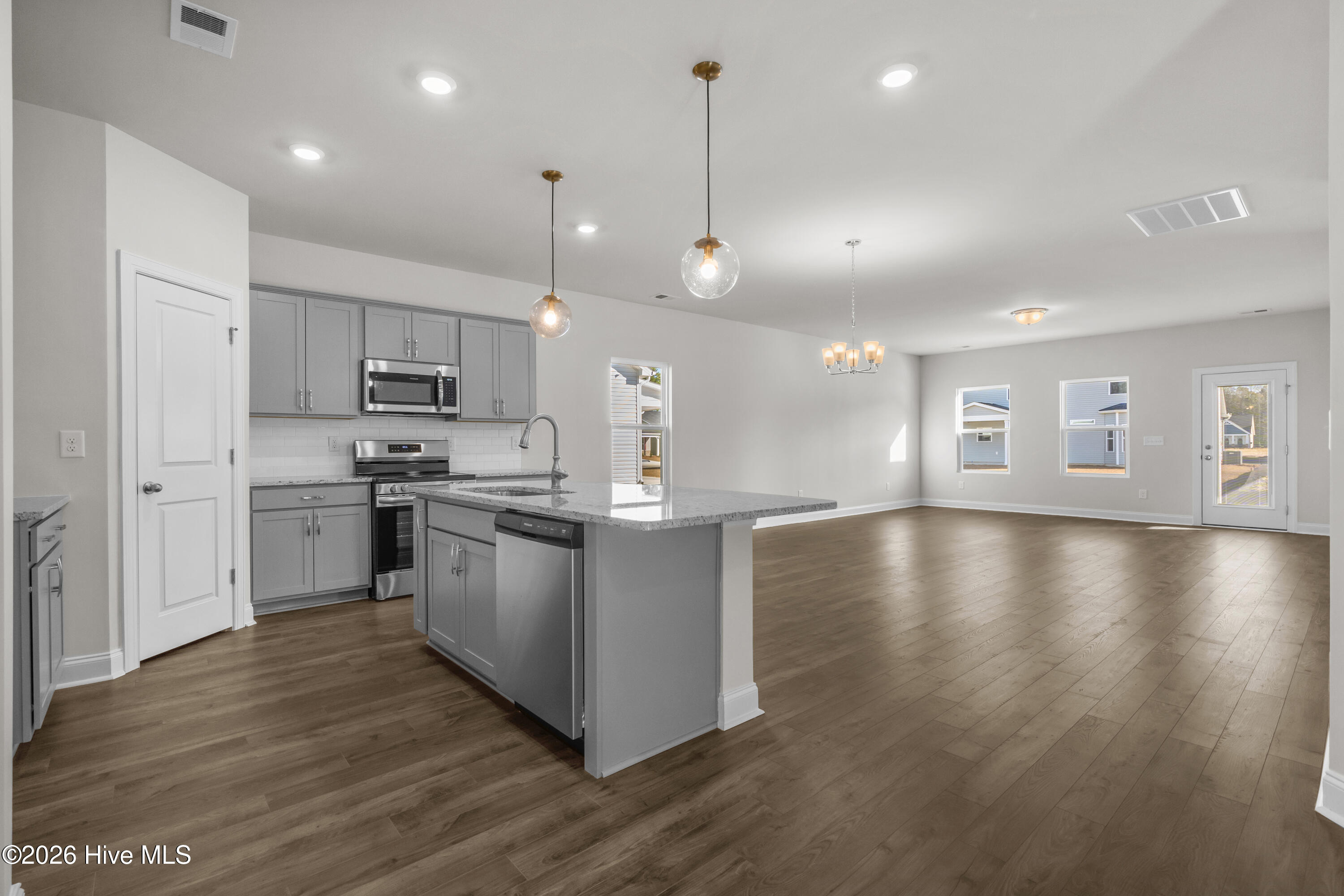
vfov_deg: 73.7
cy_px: 448
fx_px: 597
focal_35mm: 16
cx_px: 672
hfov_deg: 96.7
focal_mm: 16
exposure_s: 1/15
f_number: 8
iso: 640
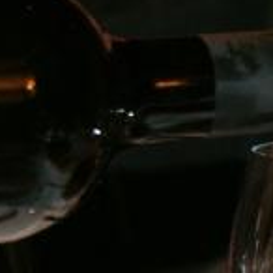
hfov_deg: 8.9
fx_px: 1740
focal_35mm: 195
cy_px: 268
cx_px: 290
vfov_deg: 8.9
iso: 400
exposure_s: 1/80
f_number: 5.6
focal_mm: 50
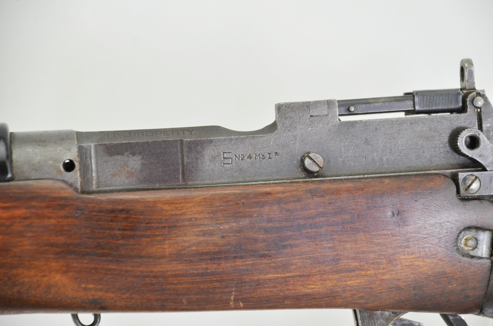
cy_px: 163
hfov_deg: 10.2
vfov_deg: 6.8
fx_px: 2767
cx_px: 246
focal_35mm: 202
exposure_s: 1/125
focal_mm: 135
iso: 800
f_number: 5.6
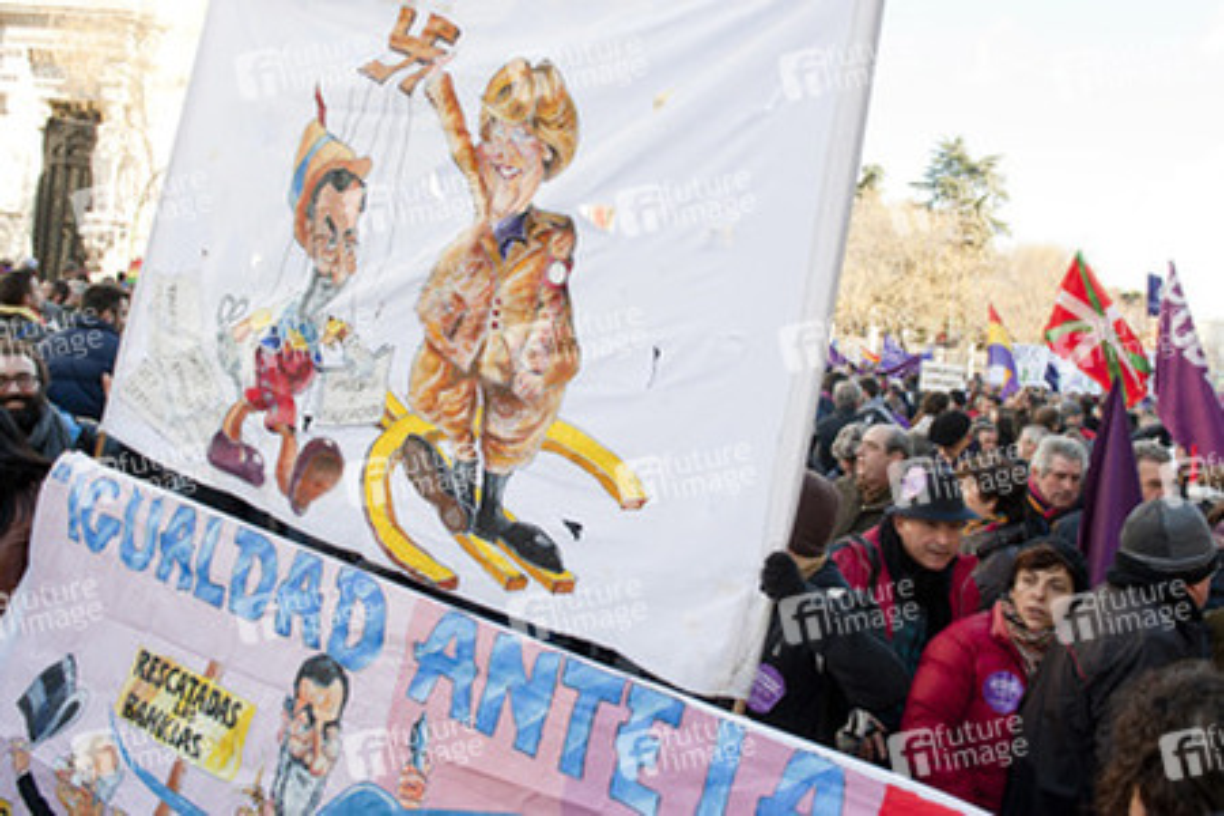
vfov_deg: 53.1
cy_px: 408
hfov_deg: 73.7
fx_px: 816
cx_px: 612
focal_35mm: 24
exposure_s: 1/320
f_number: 5
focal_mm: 24
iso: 400
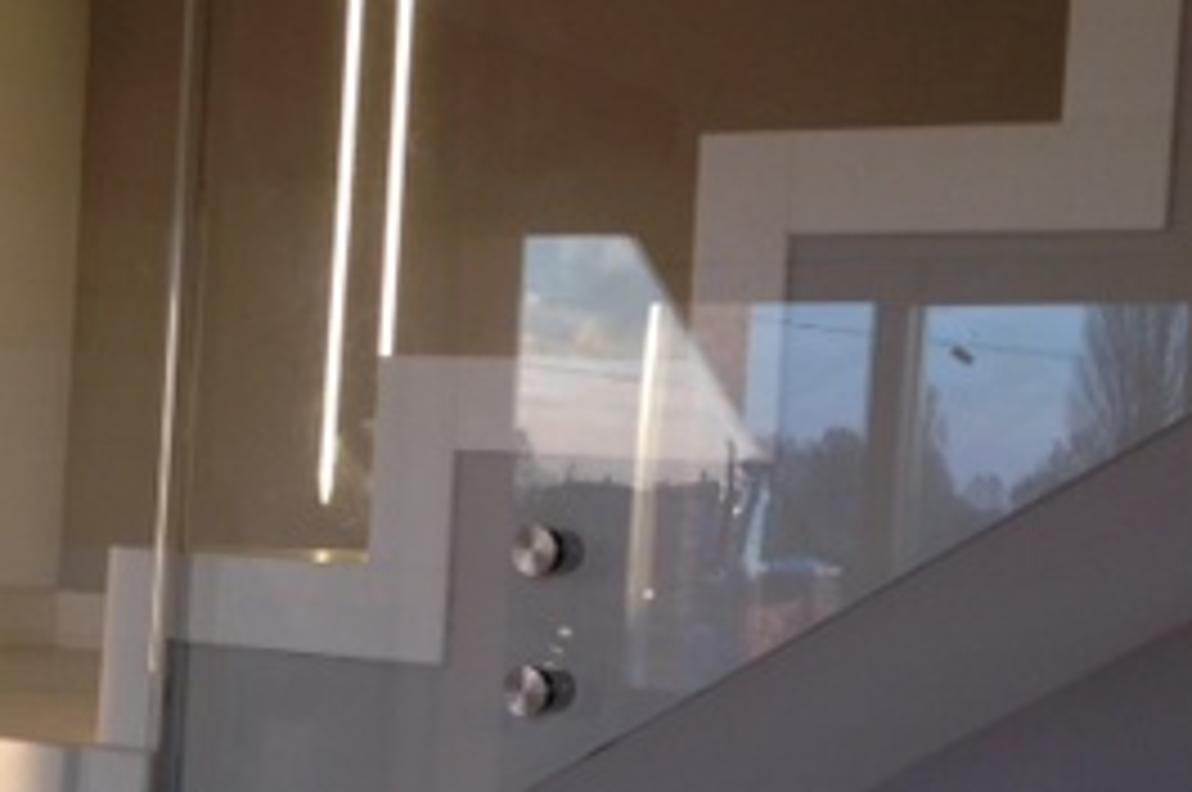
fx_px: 2745
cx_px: 540
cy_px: 536
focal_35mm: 83
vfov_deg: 16.4
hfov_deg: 24.5
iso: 64
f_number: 2.4
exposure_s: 1/60
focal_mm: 4.12
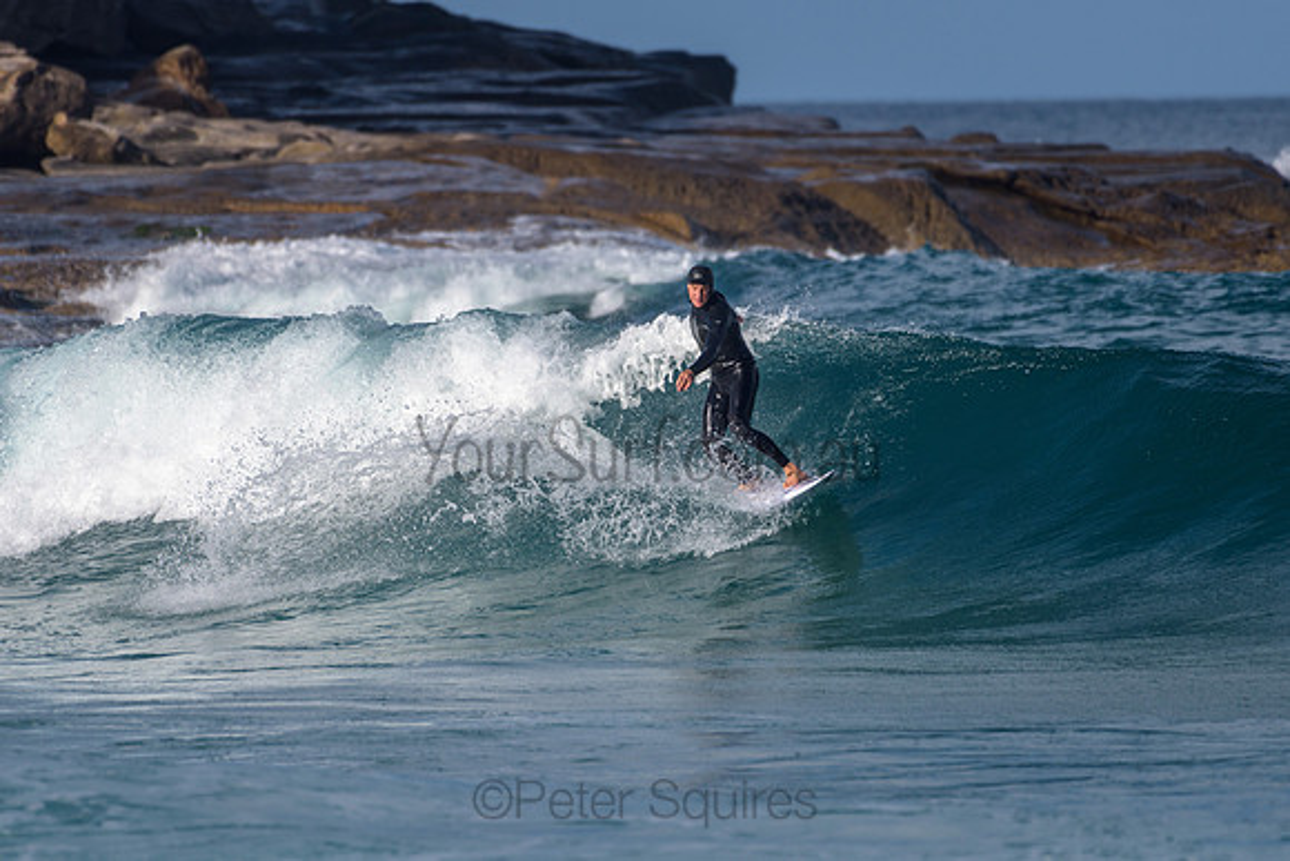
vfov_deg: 2.2
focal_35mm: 612
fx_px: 21944
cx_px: 645
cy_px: 430
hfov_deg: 3.4
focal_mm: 500
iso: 110
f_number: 5.6
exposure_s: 1/2000
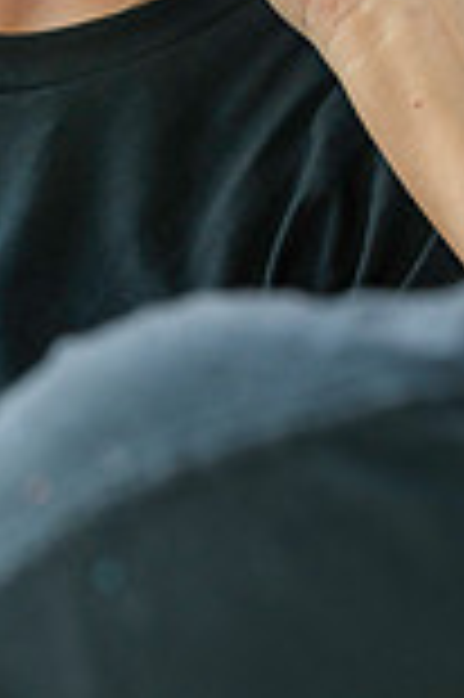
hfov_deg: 10.9
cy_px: 5
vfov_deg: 16.1
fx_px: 2422
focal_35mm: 125
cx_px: 59
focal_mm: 43
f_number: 4.5
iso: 640
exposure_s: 1/200
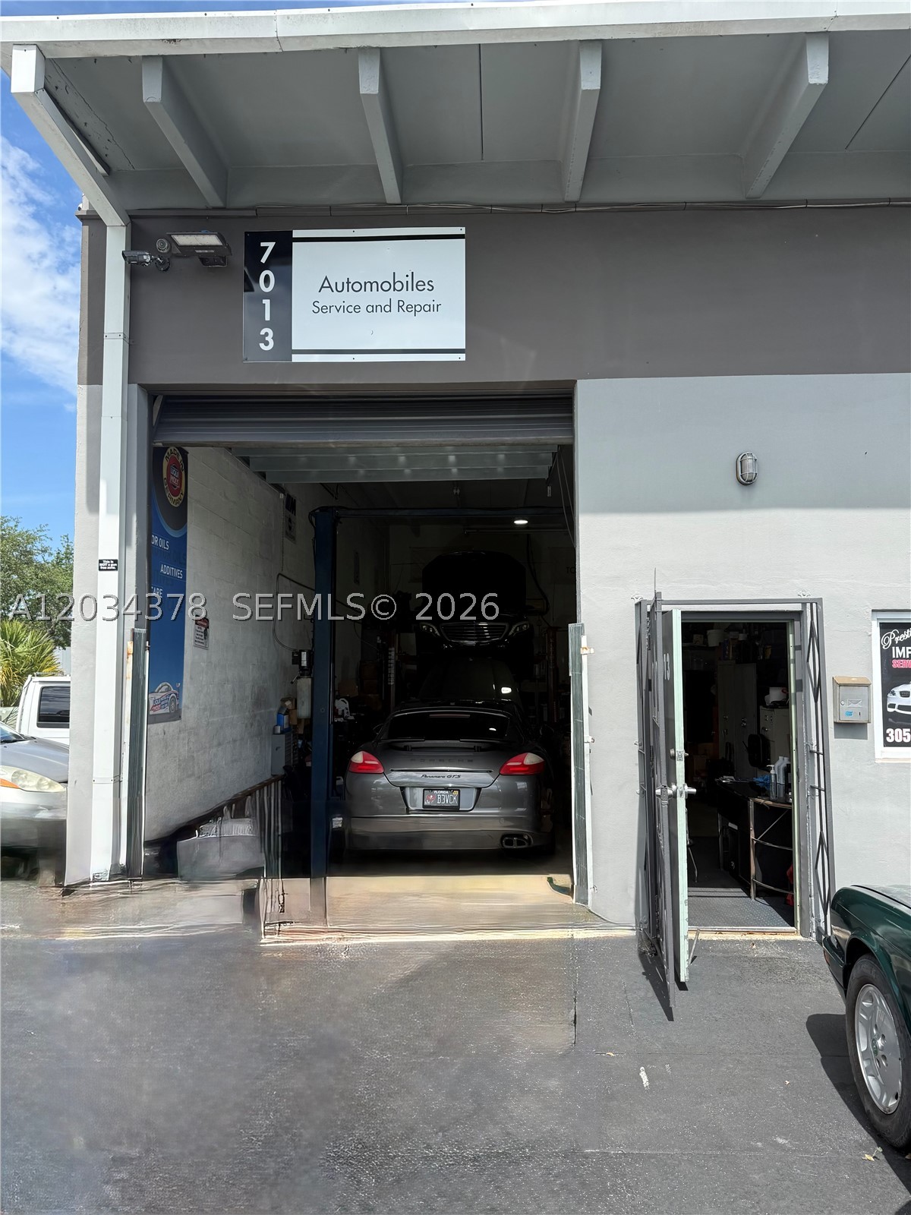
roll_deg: -0.9
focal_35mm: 24
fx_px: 842
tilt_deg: +4.4
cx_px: 456
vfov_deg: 71.6
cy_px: 608
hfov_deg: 56.8
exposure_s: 1/2445
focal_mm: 6.76
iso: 80
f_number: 1.78
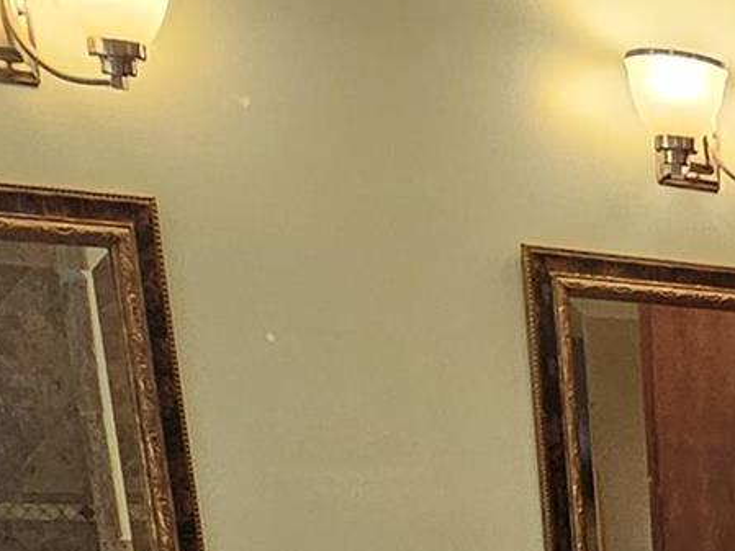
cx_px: 1090
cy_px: 1203
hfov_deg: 19.3
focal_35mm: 89
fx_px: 1890
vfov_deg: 13.5
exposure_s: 1/60
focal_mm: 2.2
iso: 160
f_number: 2.2
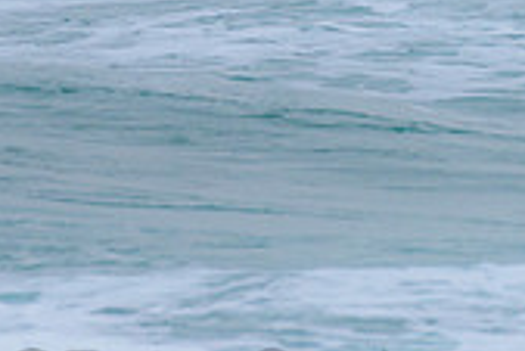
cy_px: -273
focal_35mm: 2100
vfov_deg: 0.7
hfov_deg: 1.0
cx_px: 44
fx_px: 30651
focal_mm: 500
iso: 1100
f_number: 5.6
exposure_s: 1/2000
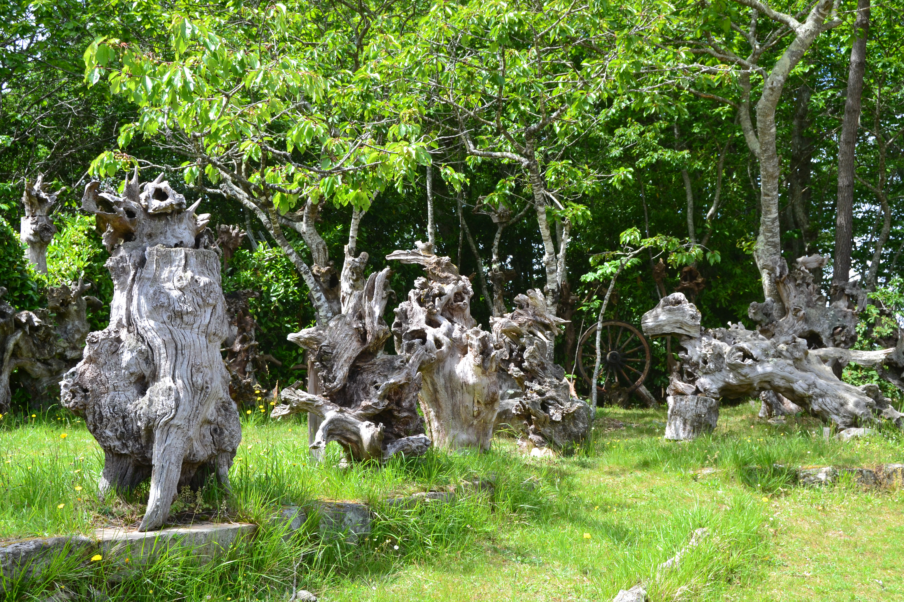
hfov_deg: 46.4
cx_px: 452
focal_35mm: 42
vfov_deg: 31.9
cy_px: 301
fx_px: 1055
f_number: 10
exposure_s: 1/200
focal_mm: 28
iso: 400
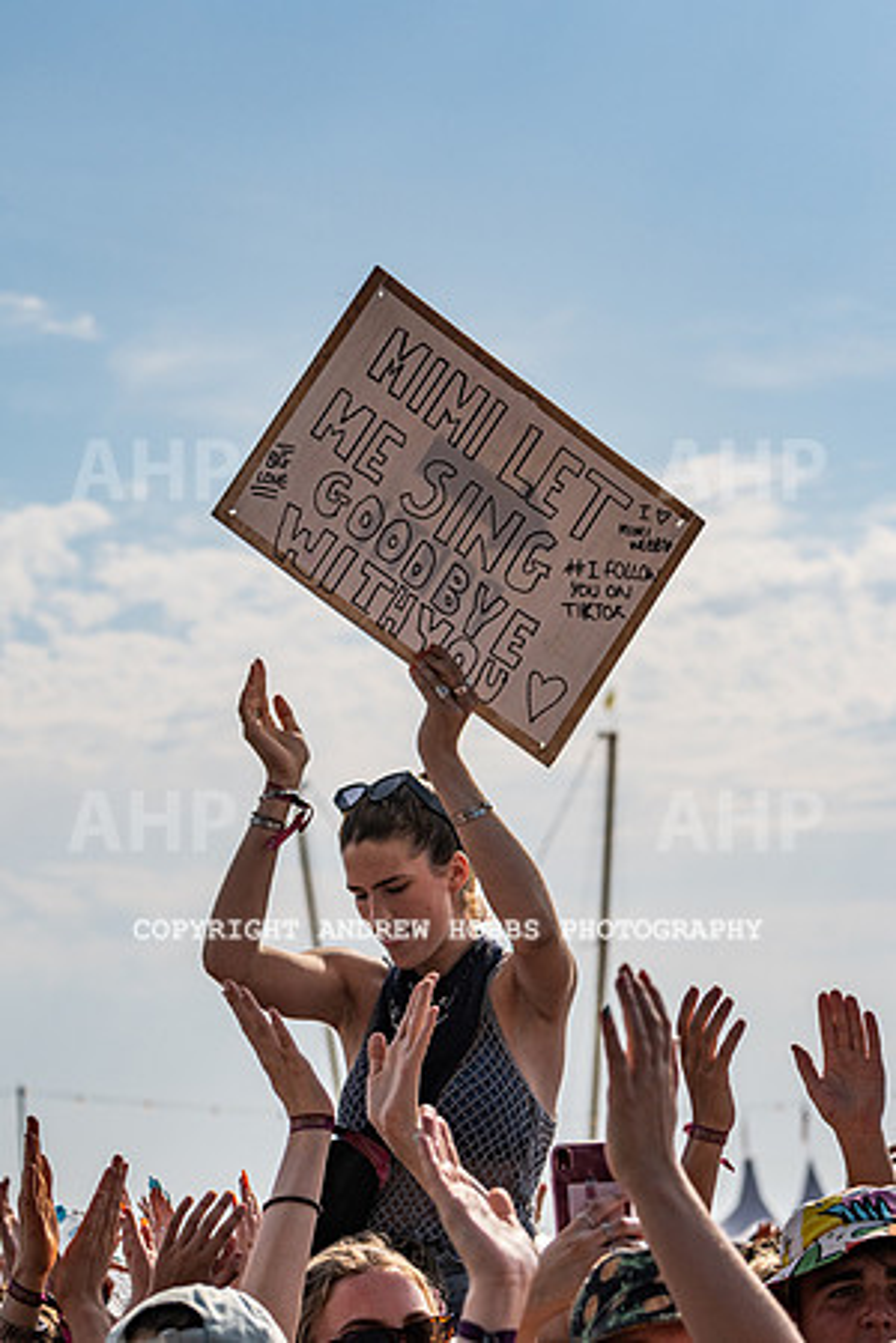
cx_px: 428
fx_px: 4592
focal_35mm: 123
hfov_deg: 11.1
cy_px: 672
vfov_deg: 16.7
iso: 200
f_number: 5
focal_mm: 82
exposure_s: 1/8000
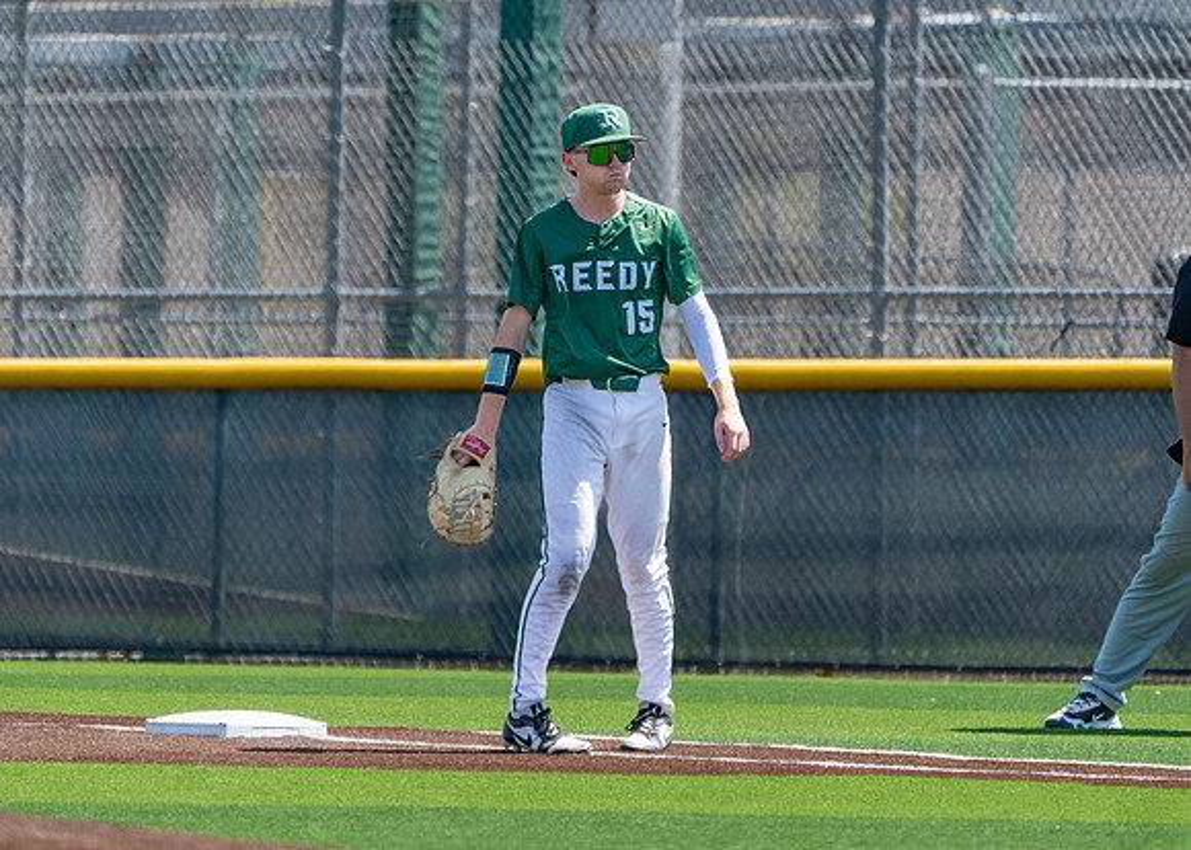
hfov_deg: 3.4
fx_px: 20164
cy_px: 428
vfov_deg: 2.4
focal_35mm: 596
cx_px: 594
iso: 1000
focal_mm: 560
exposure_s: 1/2000
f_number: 8
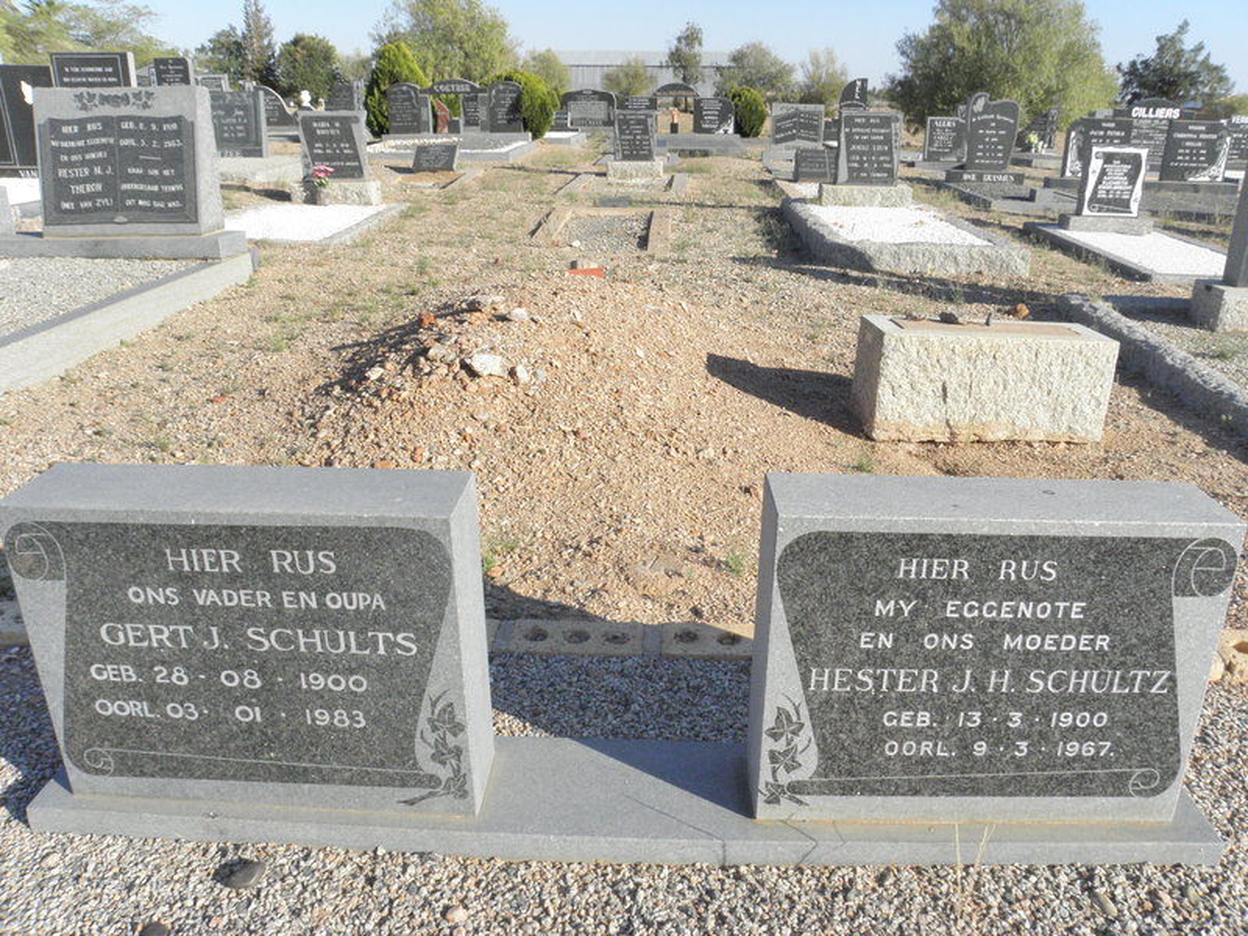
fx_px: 937
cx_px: 624
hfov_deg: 67.3
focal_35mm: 26
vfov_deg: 53.1
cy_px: 468
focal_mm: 4.6
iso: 200
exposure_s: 1/500
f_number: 6.3
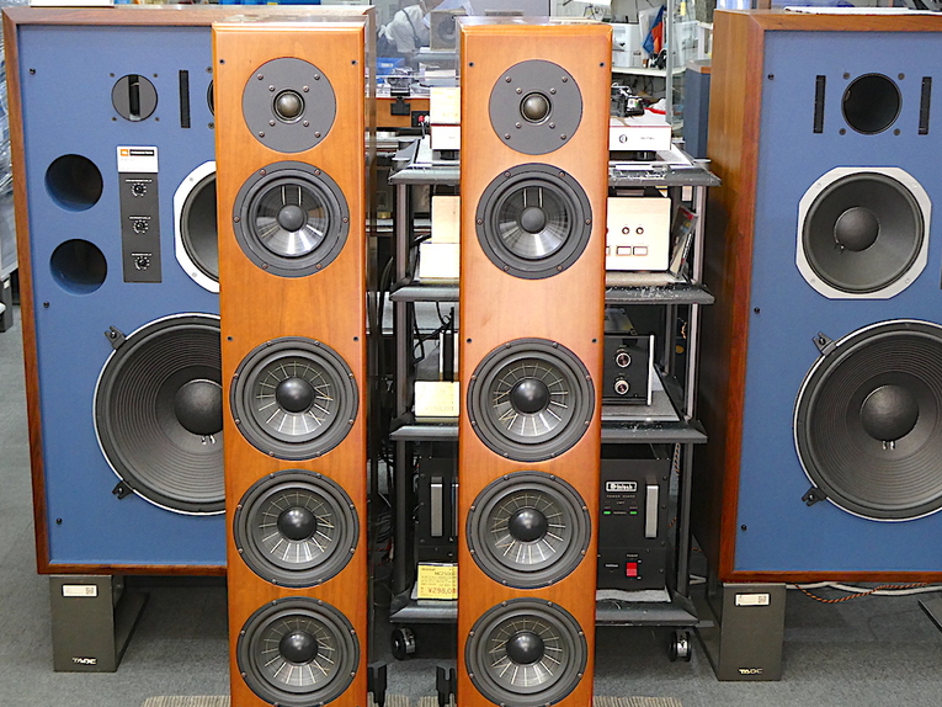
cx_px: 413
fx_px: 1606
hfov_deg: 32.7
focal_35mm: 59
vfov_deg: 24.8
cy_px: 435
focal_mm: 8.4
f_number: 4
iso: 200
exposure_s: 1/6
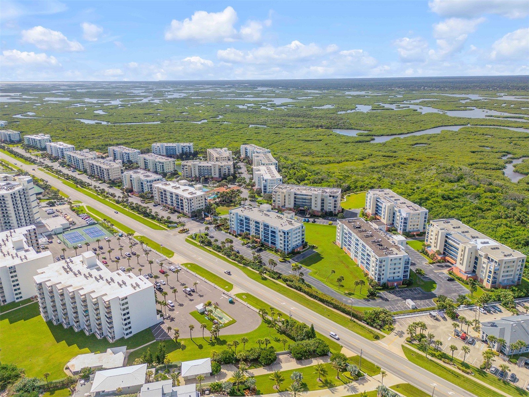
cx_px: 264
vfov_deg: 56.8
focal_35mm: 24
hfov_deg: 71.6
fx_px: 367
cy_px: 198
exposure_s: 1/3000
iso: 100
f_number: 1.7
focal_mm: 6.72
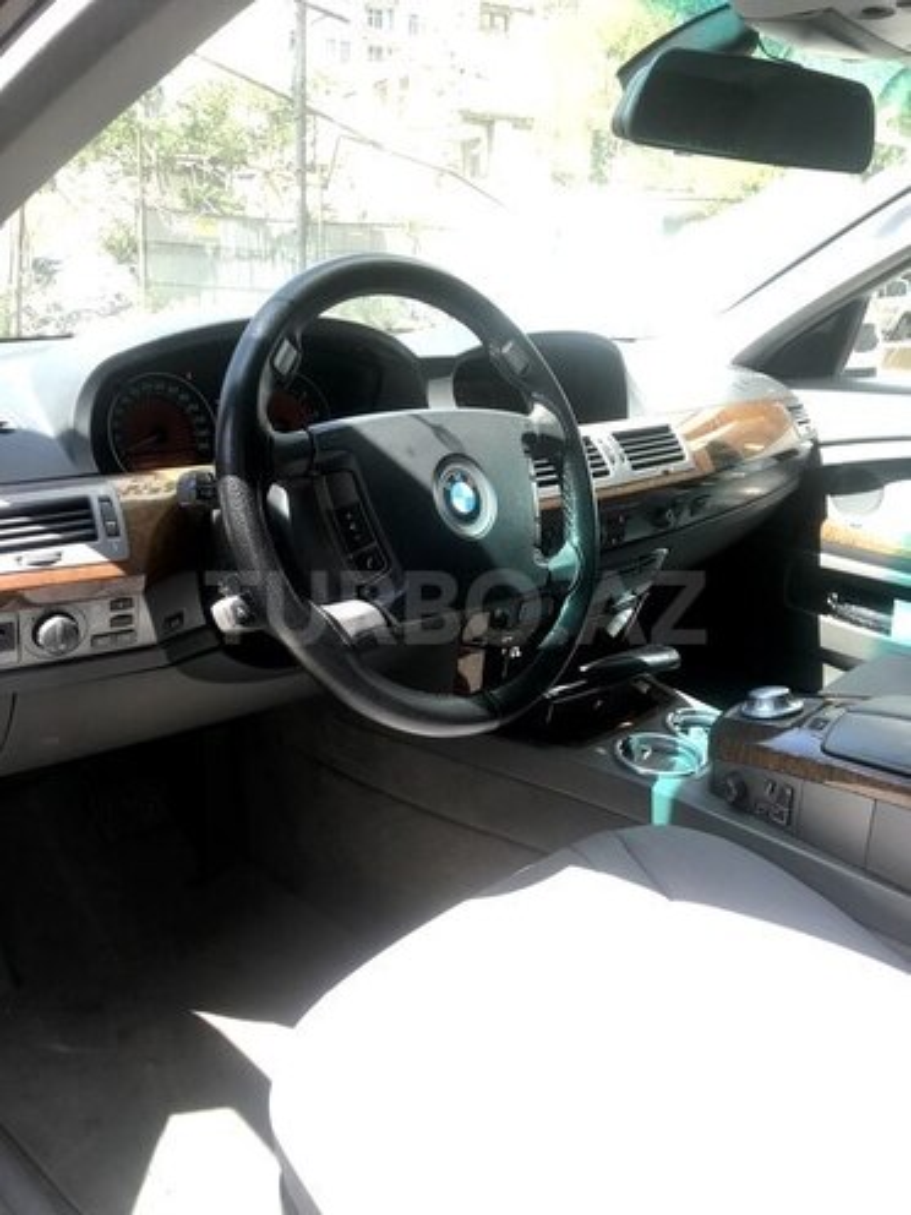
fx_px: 983
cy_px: 608
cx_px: 456
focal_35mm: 28
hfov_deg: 49.7
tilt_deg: -16.7
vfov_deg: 63.4
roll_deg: -0.7
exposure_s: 1/312
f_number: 1.8
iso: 20
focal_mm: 3.99
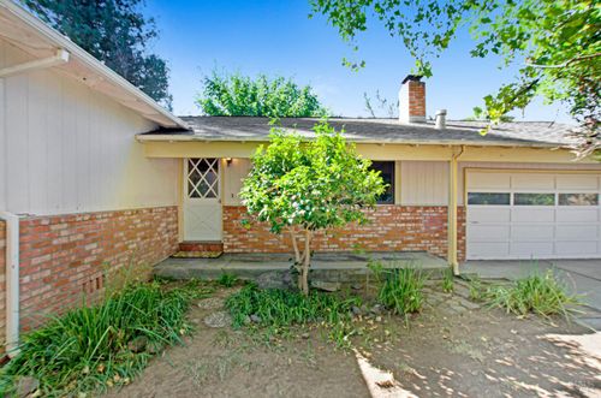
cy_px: 199
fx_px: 250
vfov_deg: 77.1
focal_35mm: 15
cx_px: 300
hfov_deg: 100.5
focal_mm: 10
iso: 100
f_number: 8
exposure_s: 1/30
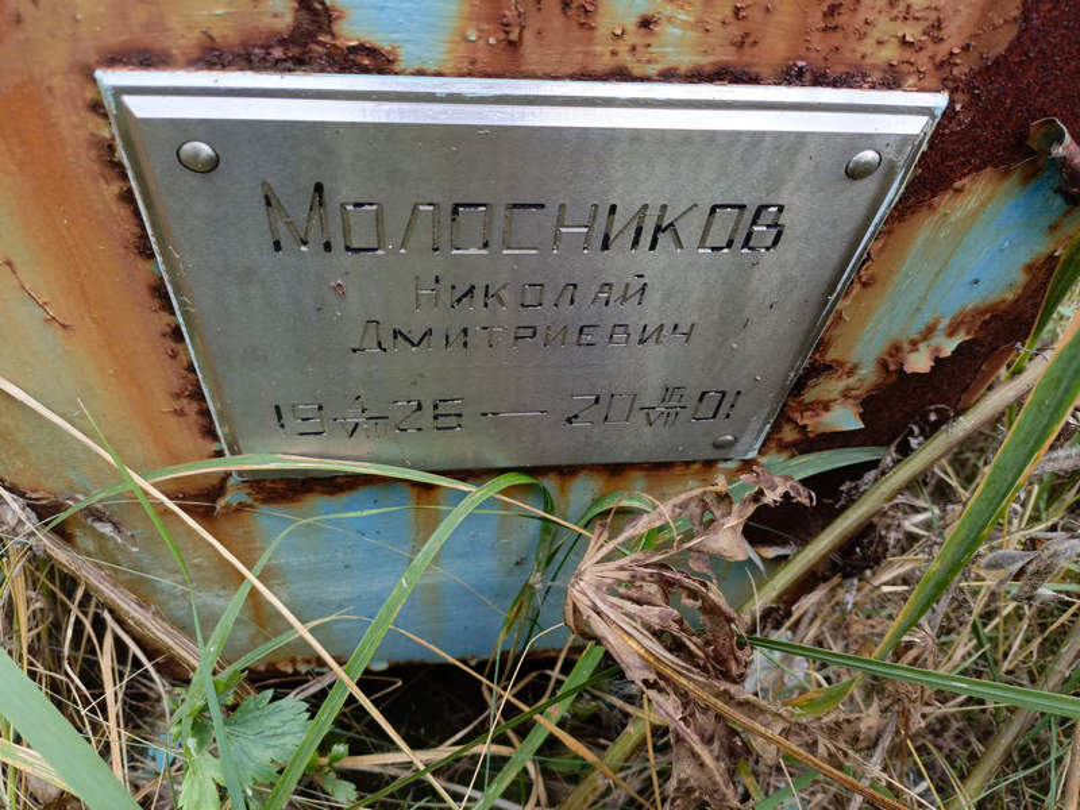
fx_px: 780
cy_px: 405
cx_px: 540
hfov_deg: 69.4
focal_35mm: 25
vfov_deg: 54.9
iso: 270
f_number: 1.69
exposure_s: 1/50
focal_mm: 4.76
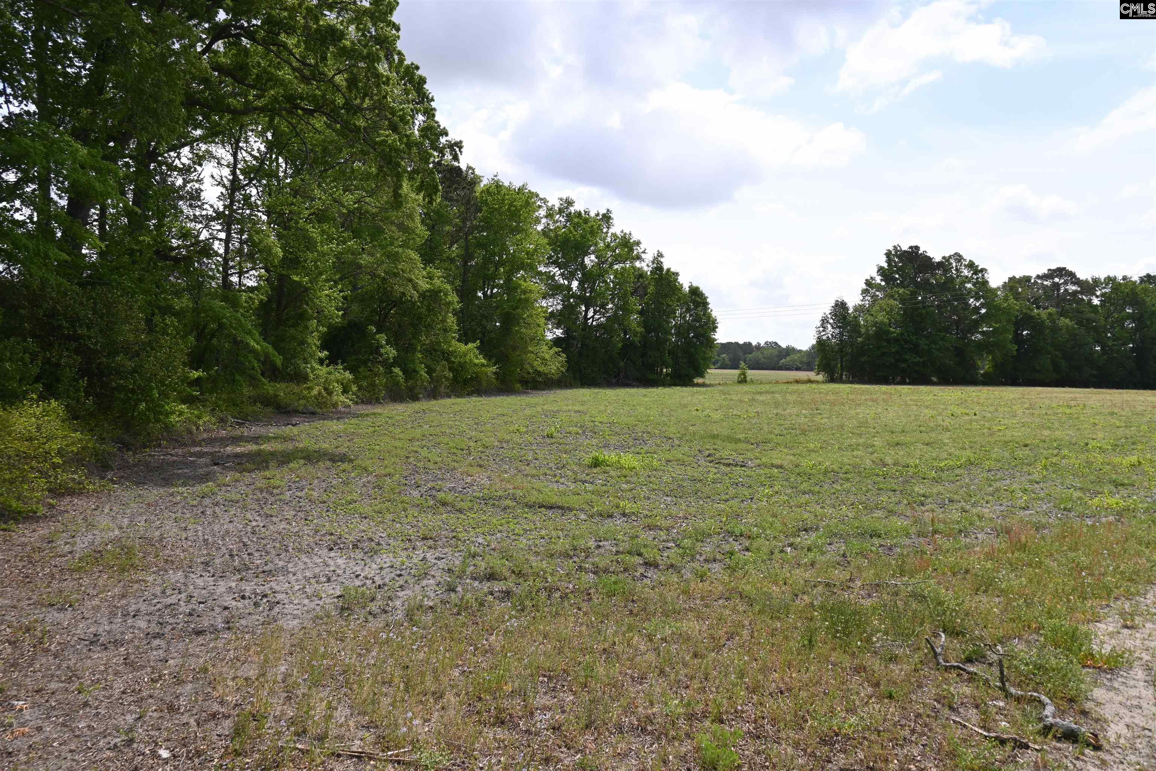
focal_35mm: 24
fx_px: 771
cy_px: 386
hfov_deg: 73.7
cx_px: 578
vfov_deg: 53.1
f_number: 6.3
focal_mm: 16
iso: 100
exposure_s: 1/320
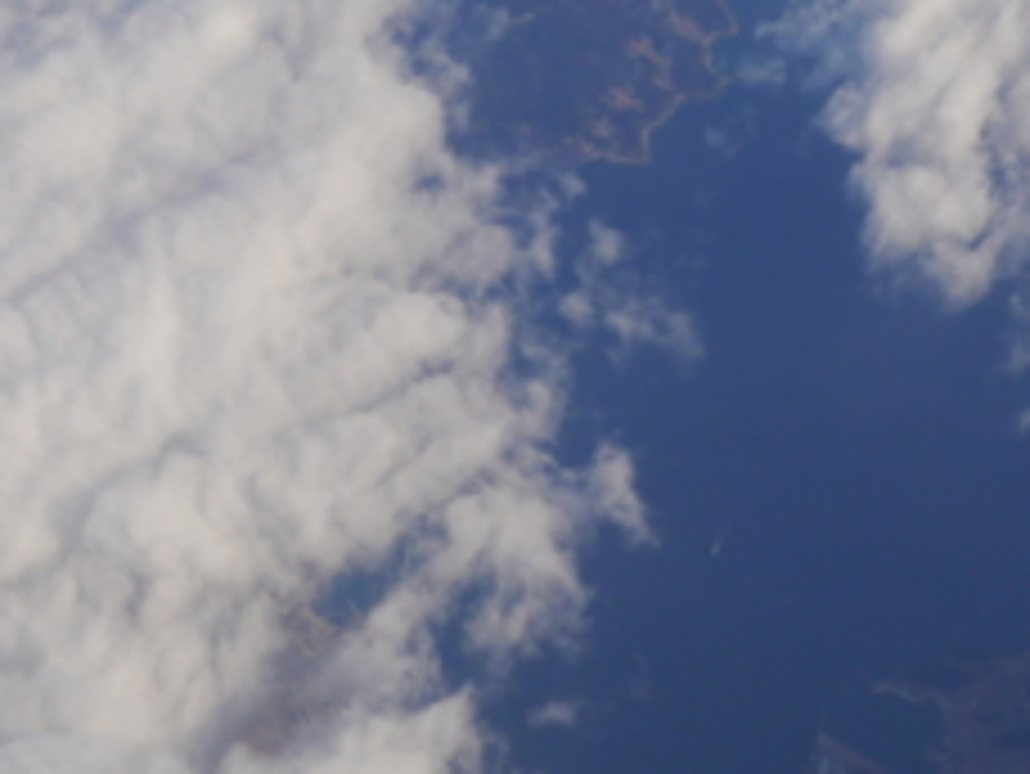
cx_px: 945
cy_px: 191
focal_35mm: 126
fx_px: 3751
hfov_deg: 15.4
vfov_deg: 11.7
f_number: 5
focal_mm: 20
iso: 160
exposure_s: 1/800
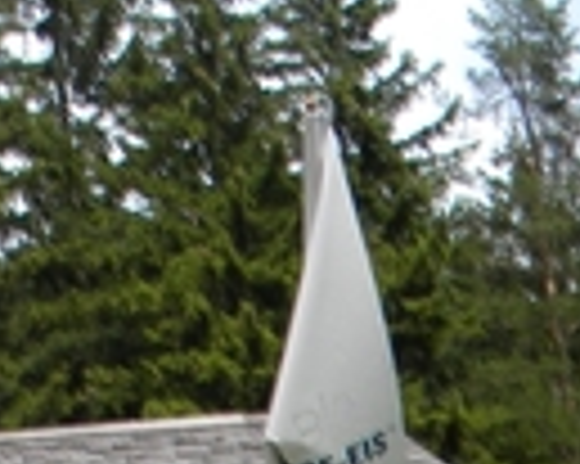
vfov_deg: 11.2
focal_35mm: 127
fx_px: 2178
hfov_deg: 13.9
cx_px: -387
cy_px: 865
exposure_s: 1/580
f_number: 3.5
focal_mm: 5
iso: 80
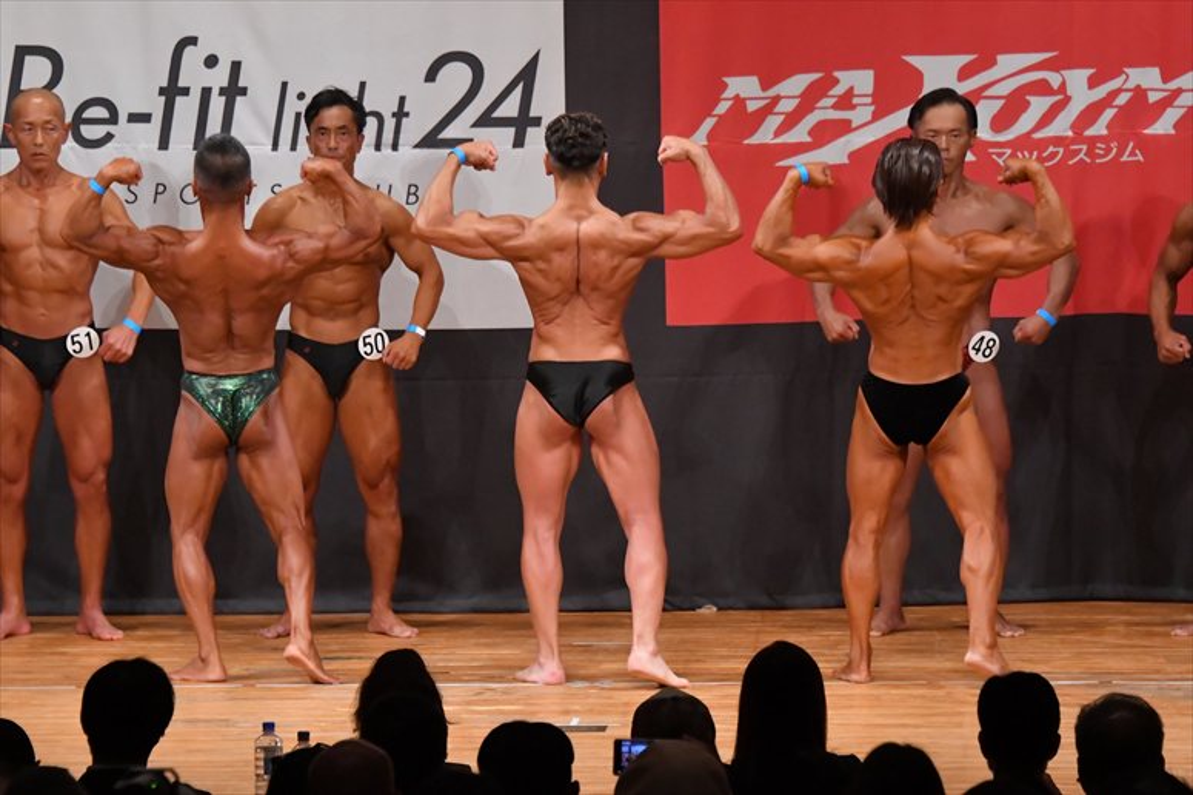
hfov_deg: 8.6
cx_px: 596
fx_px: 7950
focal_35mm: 240
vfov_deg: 5.7
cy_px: 398
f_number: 5.6
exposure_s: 1/400
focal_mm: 160
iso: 7200
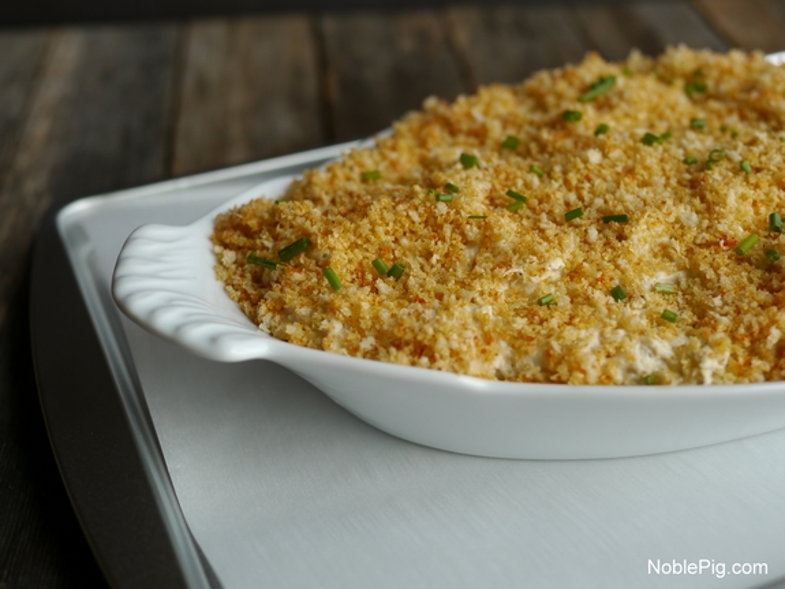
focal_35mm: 50
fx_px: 1134
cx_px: 392
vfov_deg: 29.1
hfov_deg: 38.2
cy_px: 294
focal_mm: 25
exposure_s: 1/320
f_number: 2.5
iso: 100
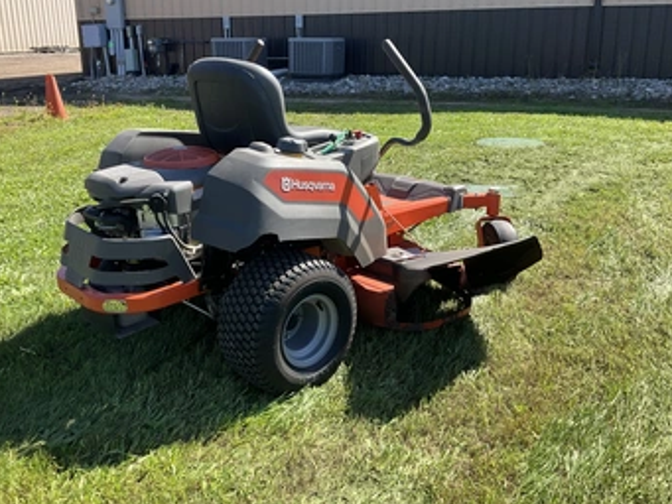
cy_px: 224
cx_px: 305
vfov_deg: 41.8
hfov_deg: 53.9
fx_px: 660
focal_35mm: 34
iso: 25
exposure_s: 1/627
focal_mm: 3
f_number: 1.8
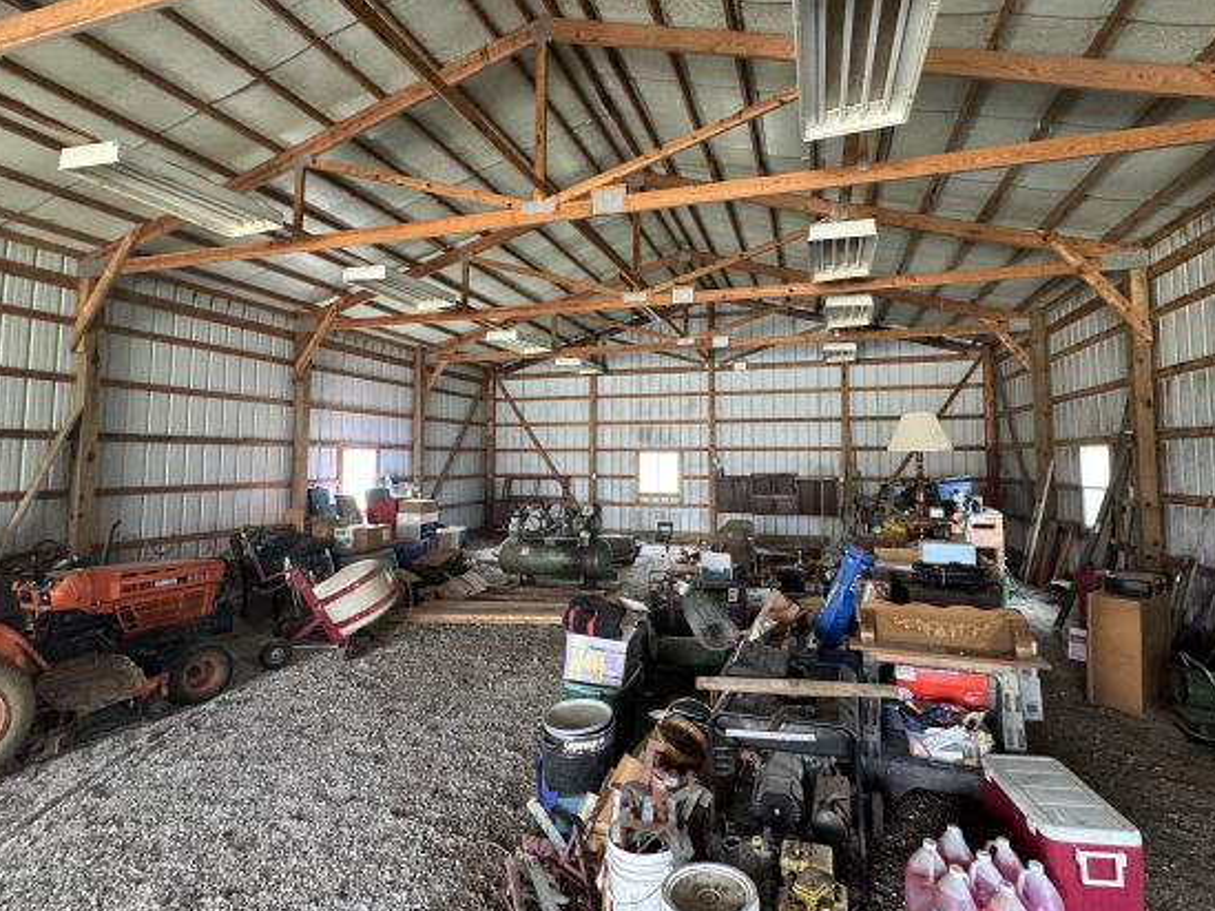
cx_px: 654
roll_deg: -0.5
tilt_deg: +2.1
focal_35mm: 17
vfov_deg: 74.7
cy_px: 425
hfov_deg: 90.8
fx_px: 597
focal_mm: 2.22
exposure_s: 1/60
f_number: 2.2
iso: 500
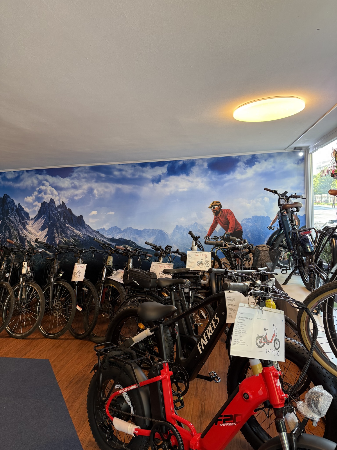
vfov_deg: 71.6
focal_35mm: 24
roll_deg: +2.2
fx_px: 312
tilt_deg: -3.7
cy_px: 225
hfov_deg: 56.8
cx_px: 168
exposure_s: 1/100
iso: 160
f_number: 1.78
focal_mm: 6.76
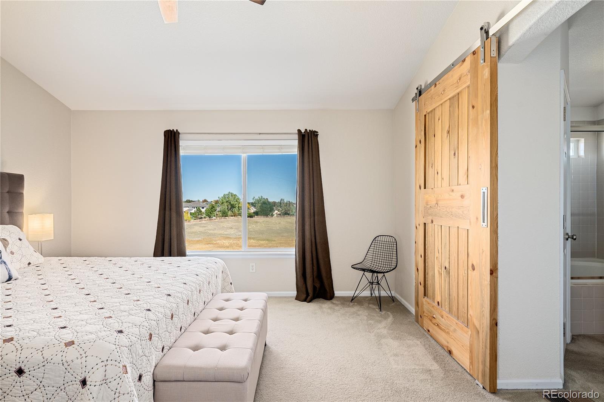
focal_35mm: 17
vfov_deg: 70.4
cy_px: 201
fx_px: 285
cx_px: 302
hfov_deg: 93.3
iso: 400
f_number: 8
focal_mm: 17
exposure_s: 1/6
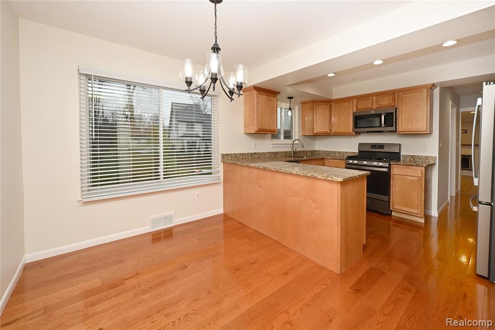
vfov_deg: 81.2
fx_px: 192
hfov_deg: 104.3
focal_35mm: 14
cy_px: 165
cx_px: 248
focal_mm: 14
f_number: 13
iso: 800
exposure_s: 1/60
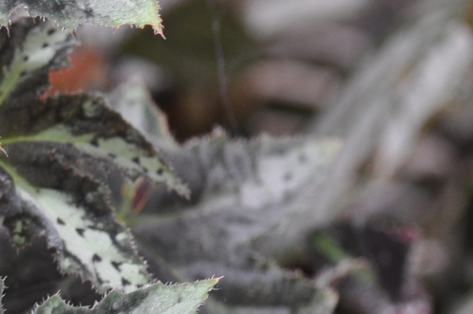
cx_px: -224
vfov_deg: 2.8
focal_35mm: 494
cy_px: 256
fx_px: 6483
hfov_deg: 4.2
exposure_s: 1/60
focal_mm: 100
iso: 500
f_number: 4.5
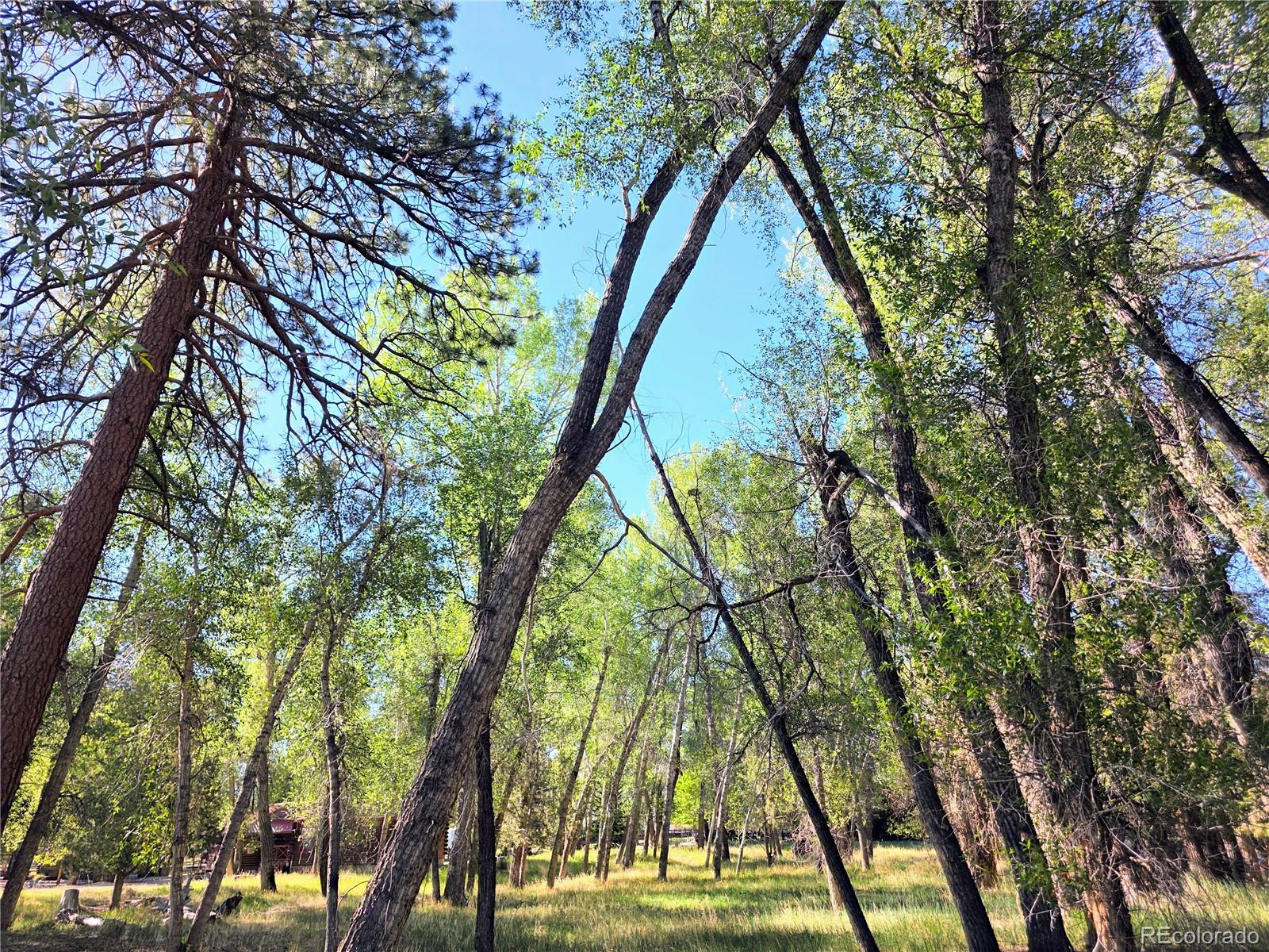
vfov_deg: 58.9
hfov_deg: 73.9
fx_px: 843
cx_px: 634
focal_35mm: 23
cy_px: 476
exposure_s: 1/359
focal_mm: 6.3
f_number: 1.7
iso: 25
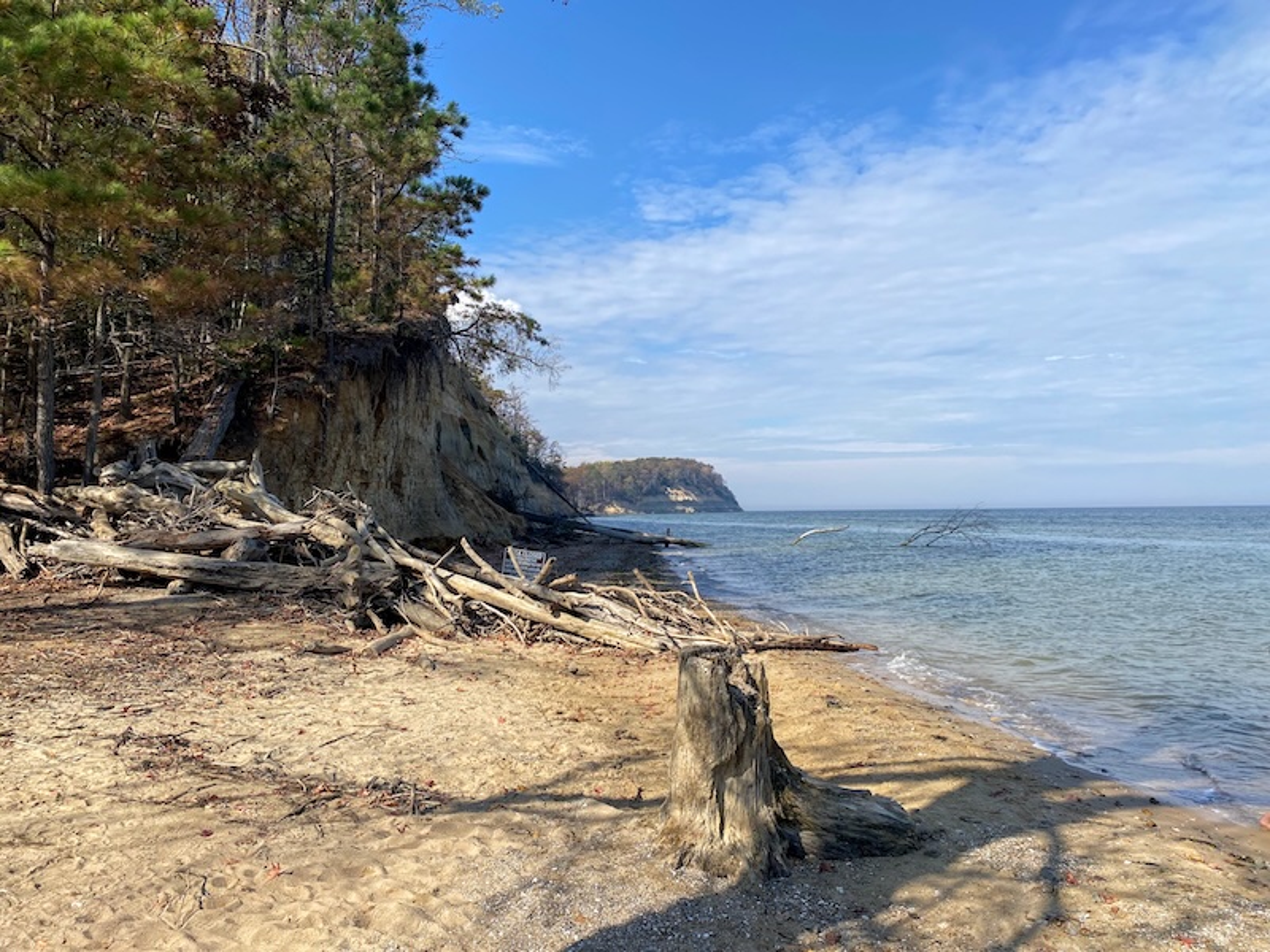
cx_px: 635
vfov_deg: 53.1
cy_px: 476
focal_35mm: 26
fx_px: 954
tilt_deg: +2.6
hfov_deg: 67.3
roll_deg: +1.8
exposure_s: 1/3497
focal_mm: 4.25
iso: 32
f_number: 1.8
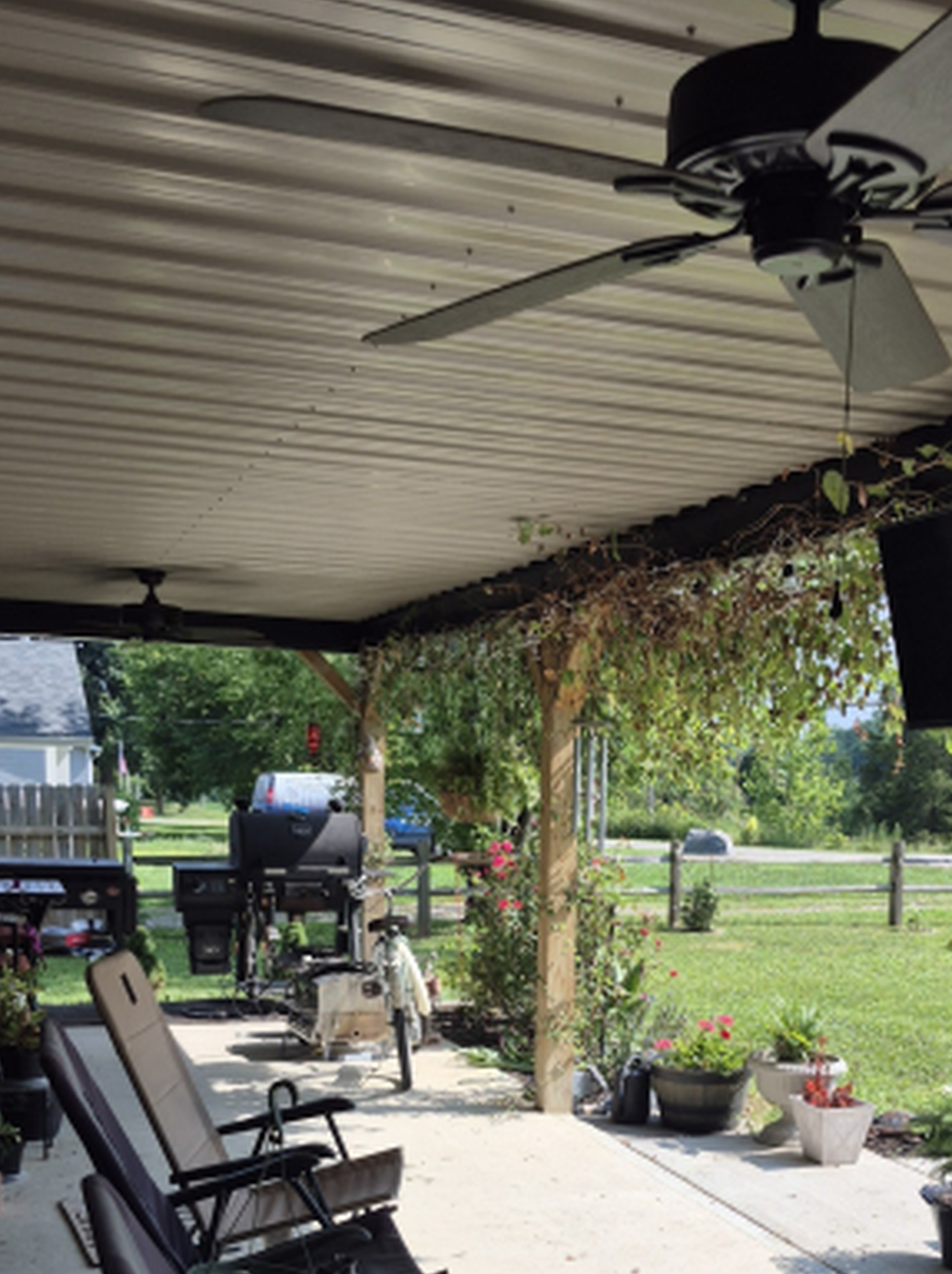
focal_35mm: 40
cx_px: 580
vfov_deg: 44.5
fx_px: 1470
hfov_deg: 35.7
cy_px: 1027
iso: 25
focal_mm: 5.4
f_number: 1.8
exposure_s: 1/1276
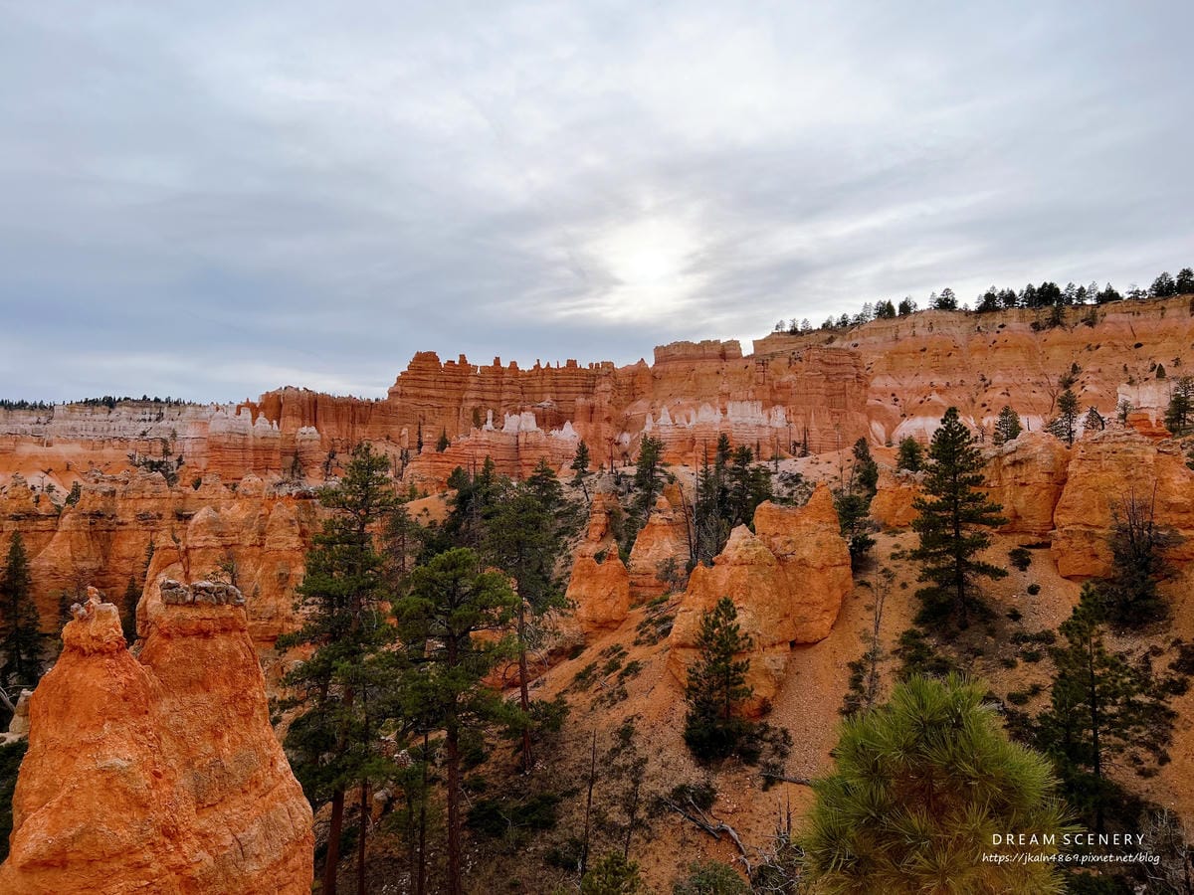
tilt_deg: +4.4
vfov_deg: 53.1
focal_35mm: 26
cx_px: 597
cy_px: 448
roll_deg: +0.0
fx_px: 897
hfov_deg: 67.3
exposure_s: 1/4444
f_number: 1.5
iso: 50
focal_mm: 5.7
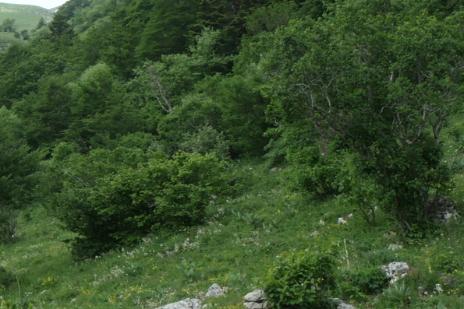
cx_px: -34
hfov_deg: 29.1
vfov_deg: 21.3
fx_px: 812
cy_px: 64
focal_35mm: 63
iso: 200
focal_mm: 9.1
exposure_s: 1/1000
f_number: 3.3
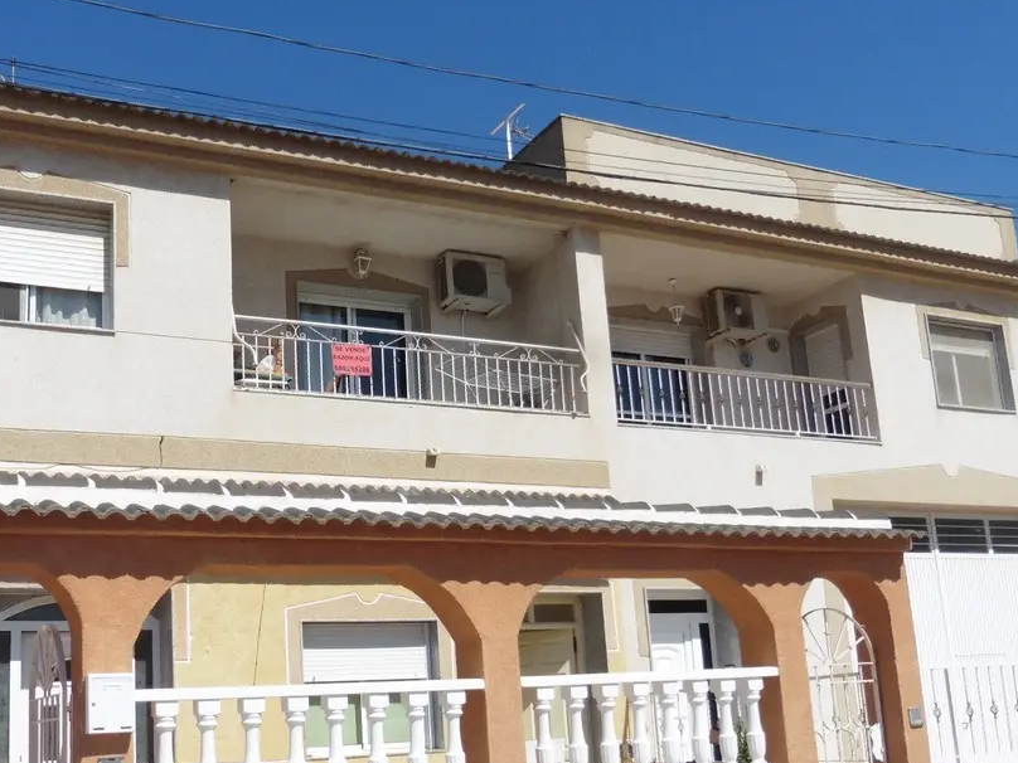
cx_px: 394
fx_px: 1118
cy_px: 490
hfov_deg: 48.6
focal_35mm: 38
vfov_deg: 37.4
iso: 100
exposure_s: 1/2000
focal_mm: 4.3
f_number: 3.3
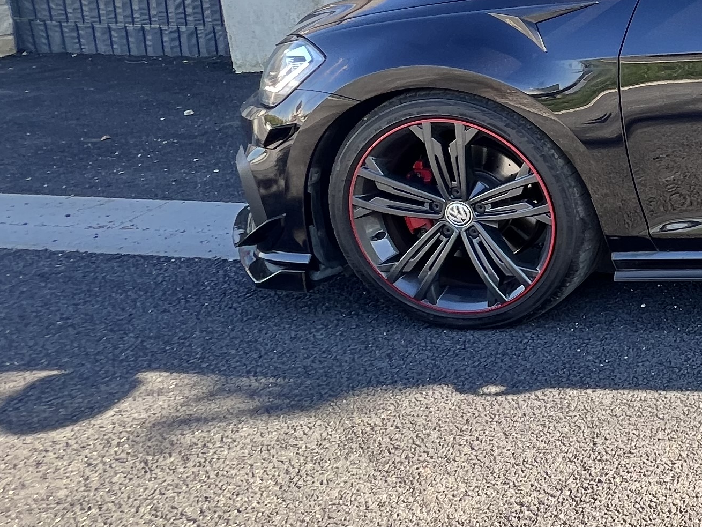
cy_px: 10
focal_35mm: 40
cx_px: 1052
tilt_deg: -10.7
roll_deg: -0.2
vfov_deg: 33.2
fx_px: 811
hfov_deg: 29.0
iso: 40
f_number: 1.8
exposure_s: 1/99
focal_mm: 1.57
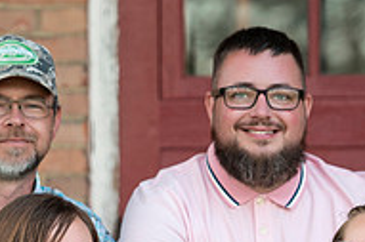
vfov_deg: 3.3
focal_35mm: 411
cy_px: 287
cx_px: 166
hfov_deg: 5.0
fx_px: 4163
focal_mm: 135
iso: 200
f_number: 2.8
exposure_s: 1/250
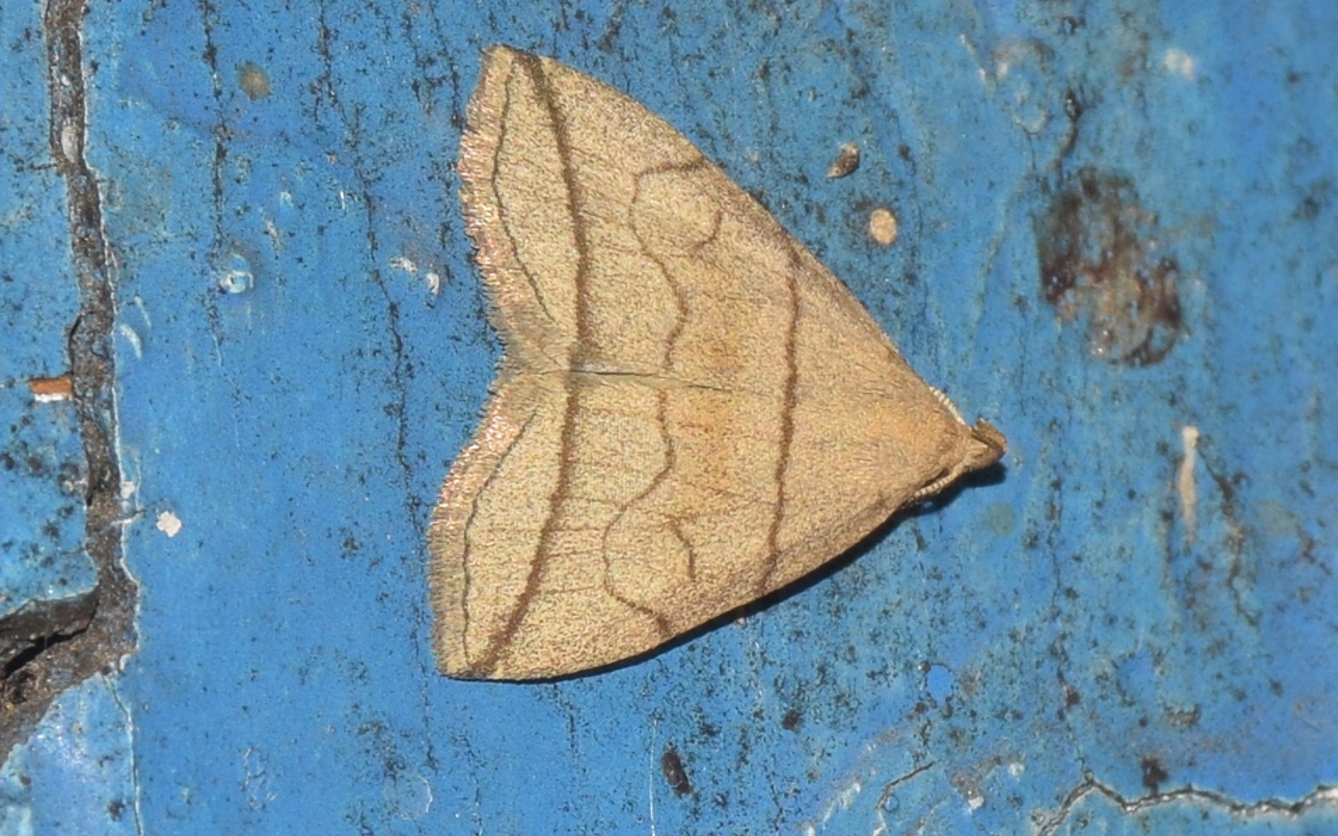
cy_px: 403
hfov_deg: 9.8
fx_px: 7839
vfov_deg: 6.1
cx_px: 668
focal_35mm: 215
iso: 100
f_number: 13
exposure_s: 1/160
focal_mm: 140
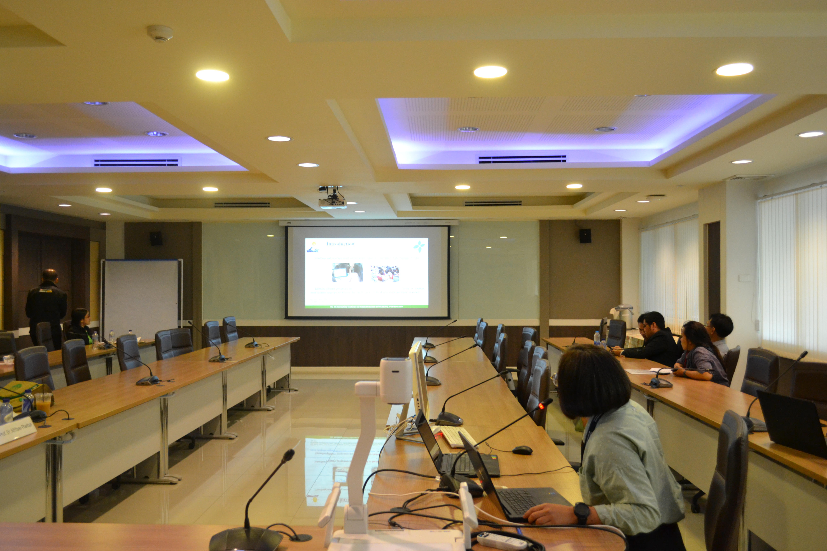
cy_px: 276
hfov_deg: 57.2
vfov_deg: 40.0
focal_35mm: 33
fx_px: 758
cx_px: 414
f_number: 4.5
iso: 1600
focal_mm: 22
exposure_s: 1/80
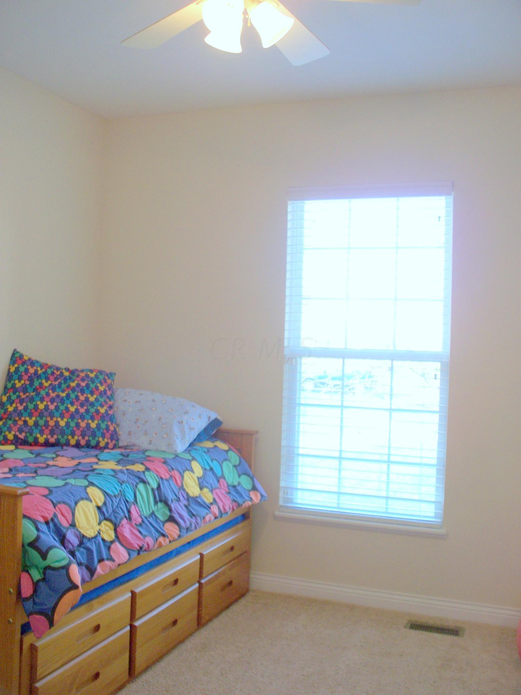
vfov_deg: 51.4
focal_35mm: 36
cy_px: 348
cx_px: 260
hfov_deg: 39.7
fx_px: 722
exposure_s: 1/60
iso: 125
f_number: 2.8
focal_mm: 7.54
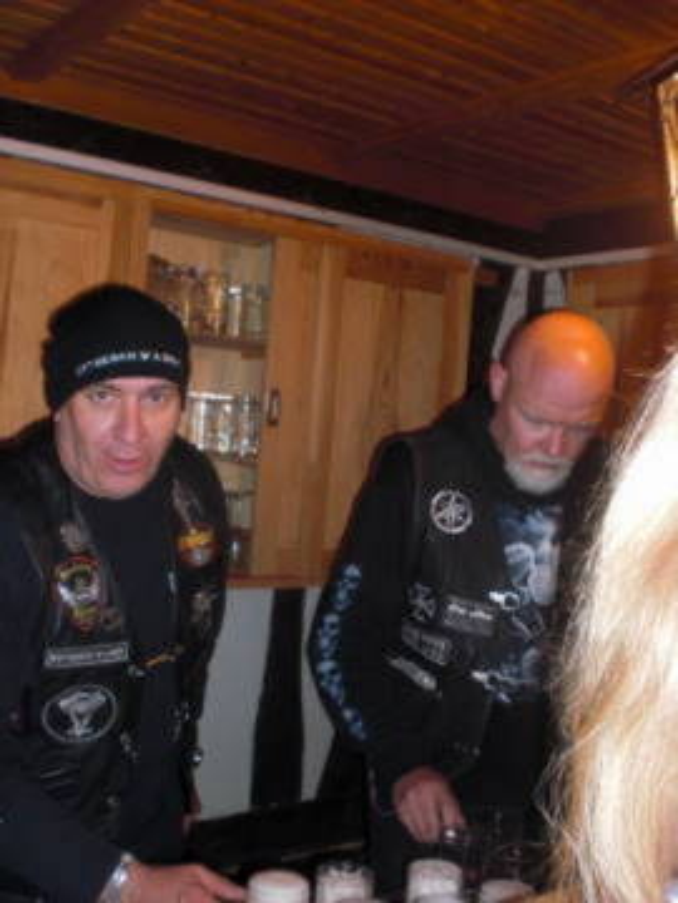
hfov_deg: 37.7
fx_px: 992
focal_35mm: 38
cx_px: 339
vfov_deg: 49.0
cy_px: 452
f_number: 3.1
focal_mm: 6.3
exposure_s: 1/30
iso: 200
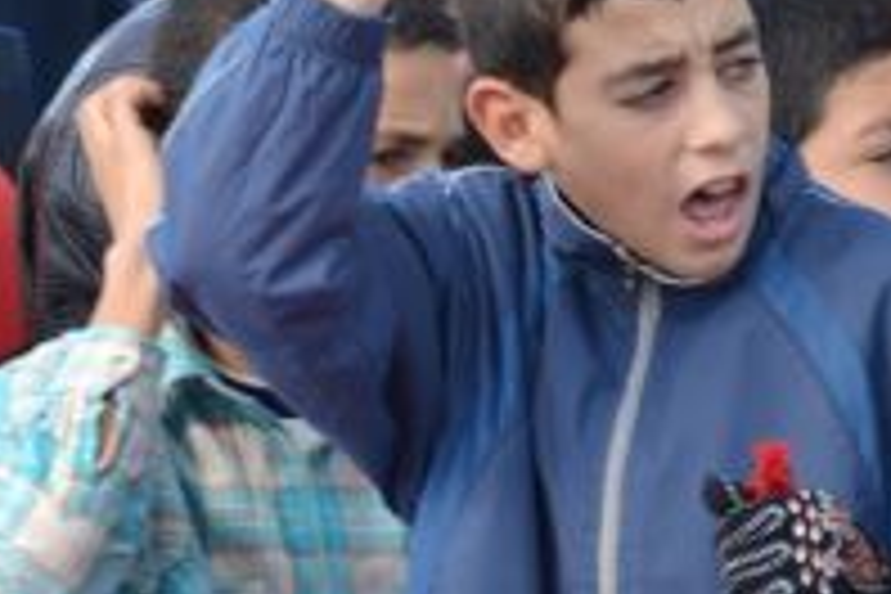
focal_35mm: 655
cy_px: -27
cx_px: -508
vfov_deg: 2.1
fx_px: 16200
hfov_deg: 3.1
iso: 100
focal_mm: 135
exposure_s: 1/160
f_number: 6.3
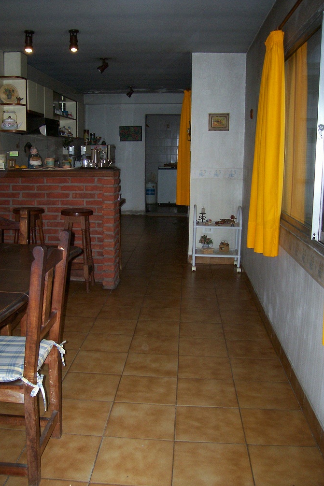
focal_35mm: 36
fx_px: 486
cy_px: 242
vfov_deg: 53.1
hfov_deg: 36.8
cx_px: 142
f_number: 2.7
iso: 140
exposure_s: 1/112
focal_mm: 5.6
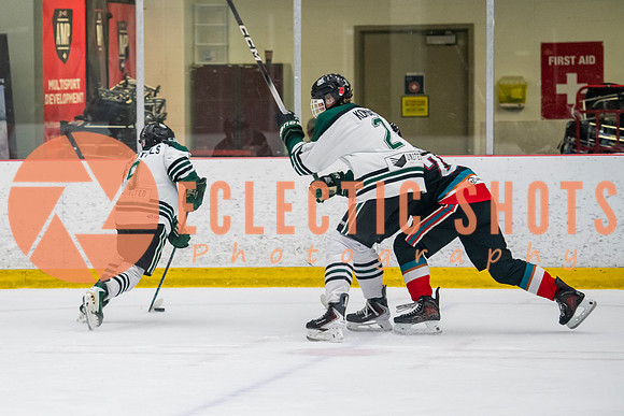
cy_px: 219
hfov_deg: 10.2
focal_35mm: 200
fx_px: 3470
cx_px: 114
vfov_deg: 6.9
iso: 2000
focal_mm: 122
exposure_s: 1/640
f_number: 3.2
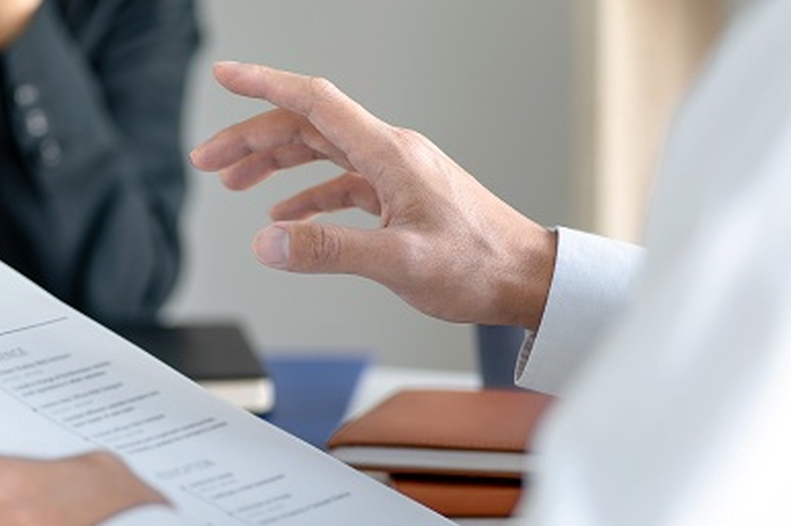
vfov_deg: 9.3
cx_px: 219
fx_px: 3250
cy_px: 272
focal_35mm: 148
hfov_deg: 13.8
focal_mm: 85
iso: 100
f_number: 2.2
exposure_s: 1/100
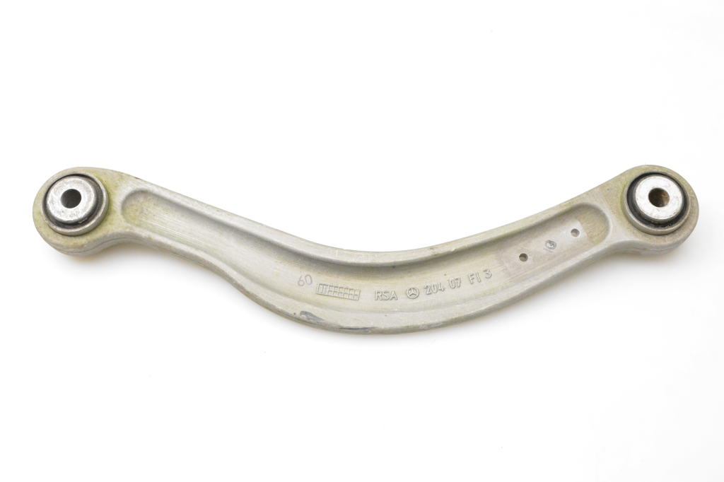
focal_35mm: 45
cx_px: 362
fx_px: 905
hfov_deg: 43.6
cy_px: 241
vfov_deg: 29.8
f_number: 10
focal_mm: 30
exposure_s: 1/250
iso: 6400
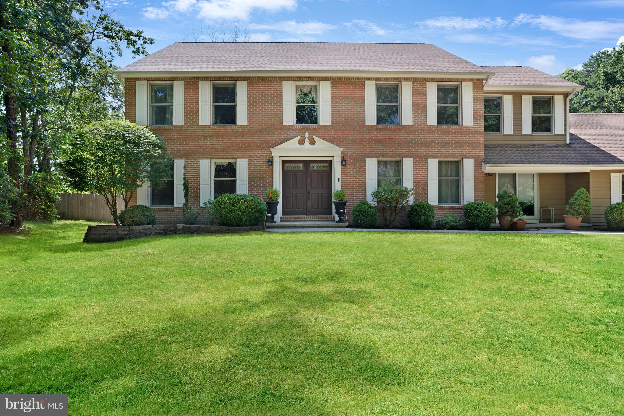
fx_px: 347
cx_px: 312
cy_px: 208
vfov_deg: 62.0
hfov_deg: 84.0
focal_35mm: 20
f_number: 8
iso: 125
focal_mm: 20
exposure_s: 1/5000
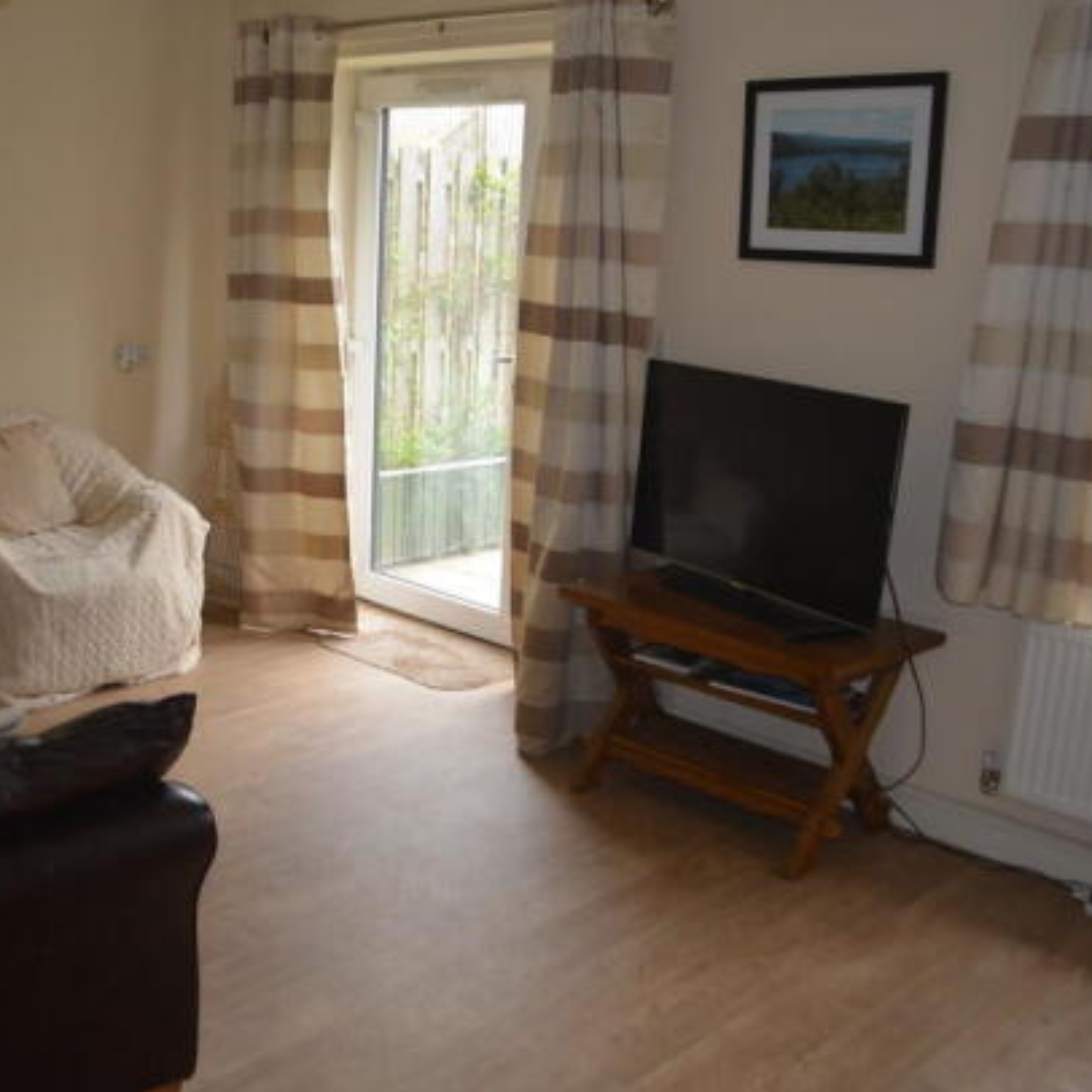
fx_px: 1321
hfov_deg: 44.8
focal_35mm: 37
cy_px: 542
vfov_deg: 44.9
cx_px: 461
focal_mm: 18
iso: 400
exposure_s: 1/100
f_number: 3.5
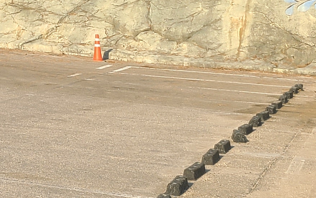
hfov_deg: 14.0
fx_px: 1094
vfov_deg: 9.5
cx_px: -301
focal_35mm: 127
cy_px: -217
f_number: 1.8
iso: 40
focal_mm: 5.4
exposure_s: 1/1480
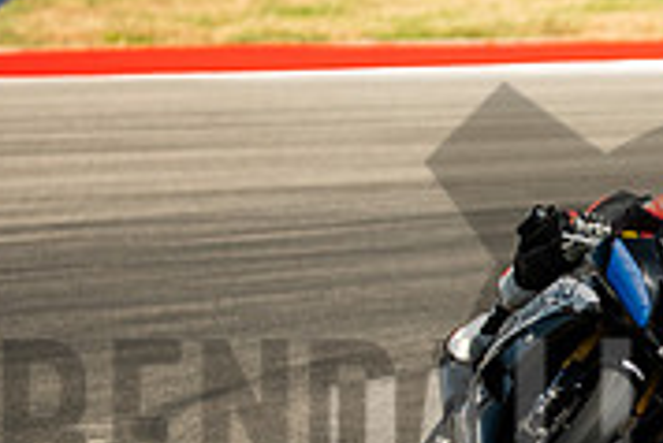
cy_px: 445
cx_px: 786
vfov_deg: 1.0
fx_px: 25269
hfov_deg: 1.5
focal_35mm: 1371
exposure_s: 1/2000
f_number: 2.8
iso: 320
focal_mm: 280
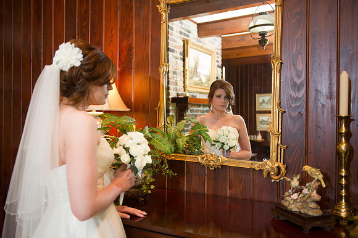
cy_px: 119
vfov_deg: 41.1
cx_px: 179
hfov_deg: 58.7
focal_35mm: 32
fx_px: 318
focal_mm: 32
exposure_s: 1/100
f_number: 2.8
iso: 1250
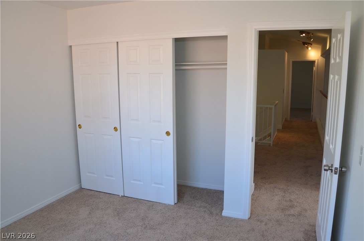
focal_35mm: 30
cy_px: 120
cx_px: 182
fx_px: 303
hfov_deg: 62.0
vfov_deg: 43.4
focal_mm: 20
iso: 400
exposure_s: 1/60
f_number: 10
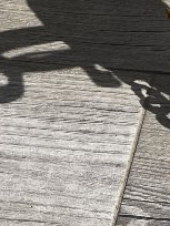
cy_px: -368
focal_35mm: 153
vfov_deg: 10.5
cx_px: 308
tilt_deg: -25.3
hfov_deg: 9.2
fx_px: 1002
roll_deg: +1.8
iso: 50
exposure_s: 1/3521
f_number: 1.6
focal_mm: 5.1
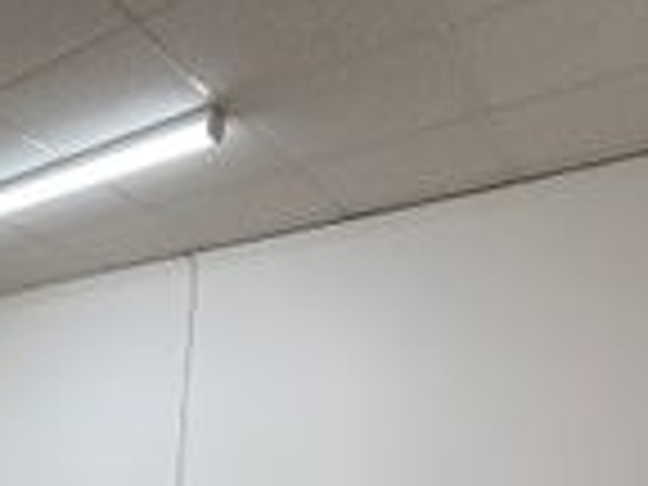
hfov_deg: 38.5
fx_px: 730
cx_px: -86
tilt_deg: -8.1
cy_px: 590
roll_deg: -1.4
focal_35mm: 39
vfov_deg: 30.9
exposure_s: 1/100
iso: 50
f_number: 2.2
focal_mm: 2.22
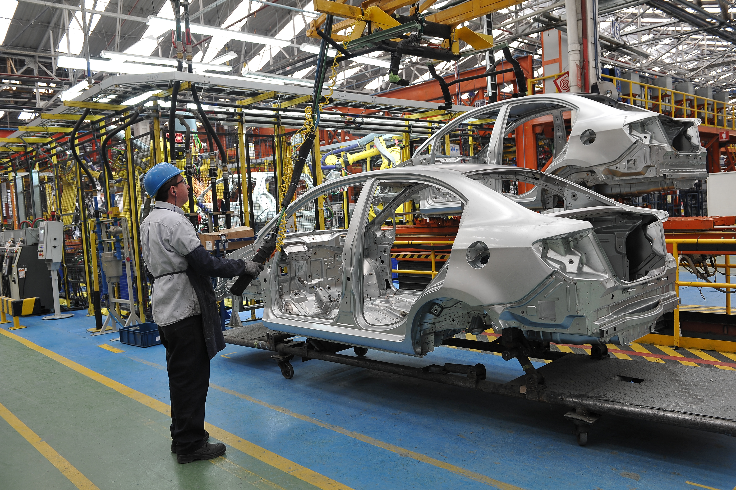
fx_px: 633
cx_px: 368
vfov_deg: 42.3
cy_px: 245
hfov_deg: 60.3
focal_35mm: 31
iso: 500
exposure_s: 1/50
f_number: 5
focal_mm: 31
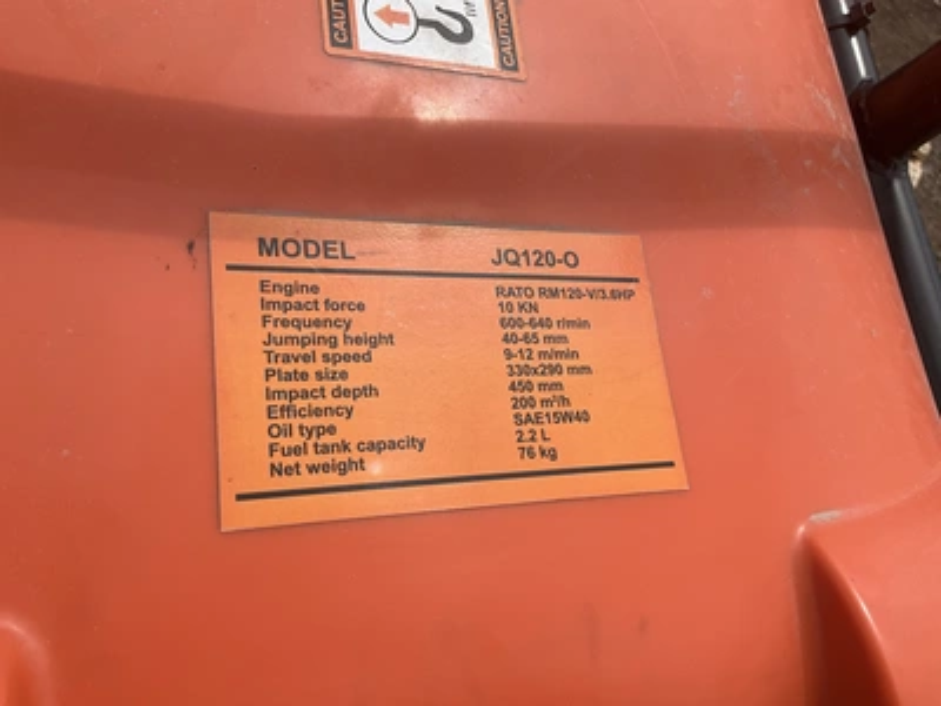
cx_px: 470
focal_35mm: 29
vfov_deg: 48.2
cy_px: 353
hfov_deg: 61.7
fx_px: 788
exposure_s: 1/2959
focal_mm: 3
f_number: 1.8
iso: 25
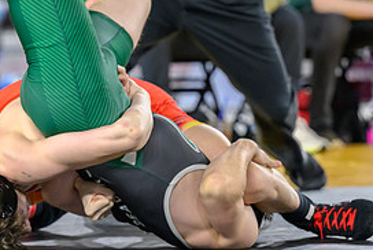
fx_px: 3900
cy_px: 147
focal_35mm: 376
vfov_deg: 3.7
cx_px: 64
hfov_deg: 5.5
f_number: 2.8
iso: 2800
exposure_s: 1/800
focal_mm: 125
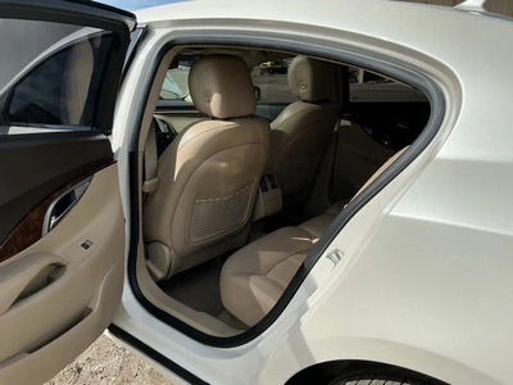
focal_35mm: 28
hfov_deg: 63.4
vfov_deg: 49.7
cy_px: 192
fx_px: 415
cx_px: 256
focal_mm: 3
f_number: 1.8
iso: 25
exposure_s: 1/1848
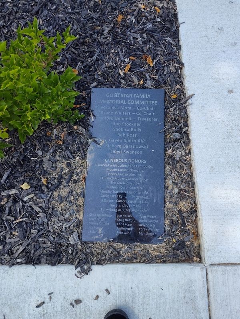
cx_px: 120
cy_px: 160
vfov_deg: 73.9
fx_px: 213
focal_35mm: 23
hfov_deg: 58.9
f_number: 1.8
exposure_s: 1/264
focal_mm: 5.56
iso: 100
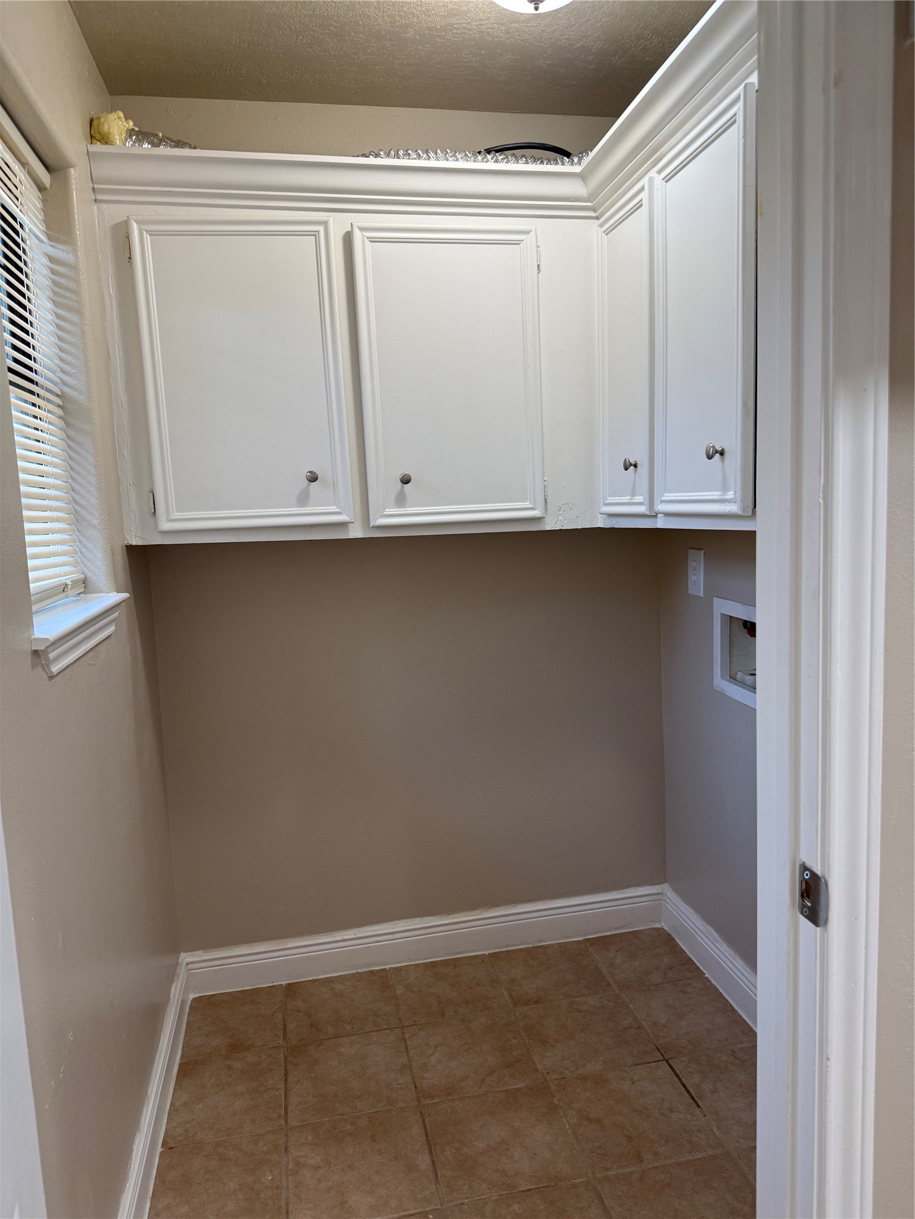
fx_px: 846
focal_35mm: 24
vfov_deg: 71.6
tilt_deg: -6.0
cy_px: 610
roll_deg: +2.2
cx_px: 458
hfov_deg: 56.8
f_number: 1.78
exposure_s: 1/120
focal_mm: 6.76
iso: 160
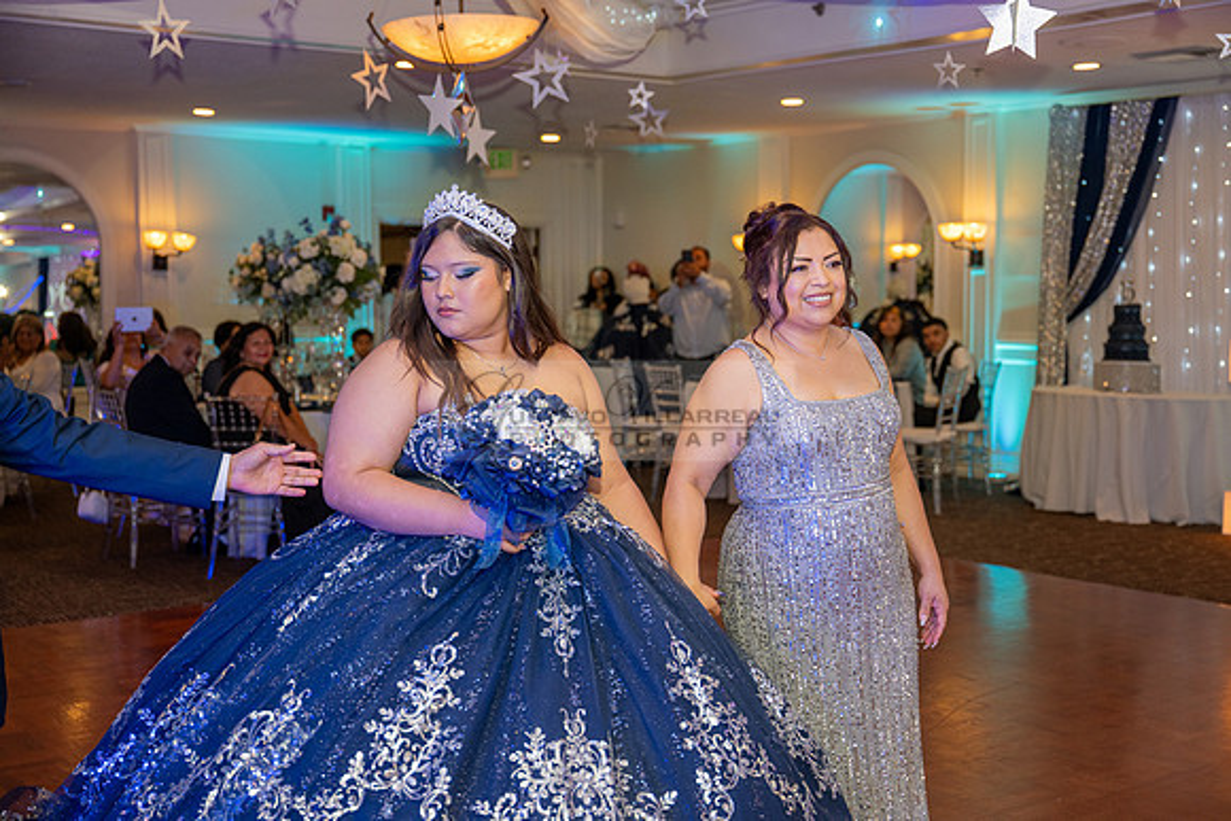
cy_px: 410
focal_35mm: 46
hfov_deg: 42.7
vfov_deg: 29.3
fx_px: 1573
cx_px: 616
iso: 1000
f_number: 3.2
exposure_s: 1/200
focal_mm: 46
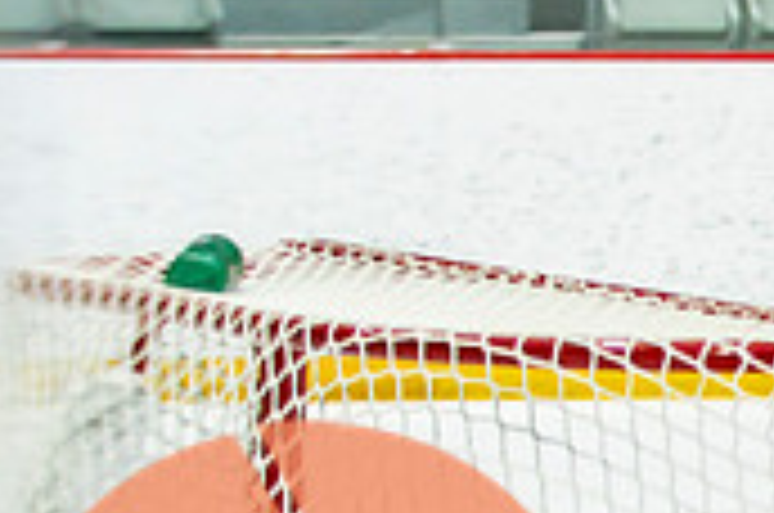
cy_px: 623
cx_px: 1868
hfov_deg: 5.2
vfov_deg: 3.6
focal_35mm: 383
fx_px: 8219
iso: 500
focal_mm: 70
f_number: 3.2
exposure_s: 1/640
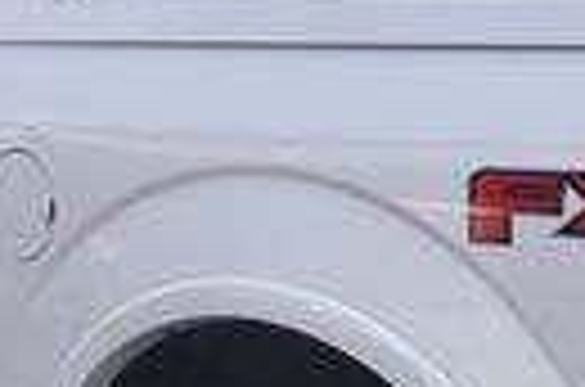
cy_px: 288
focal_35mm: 148
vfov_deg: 9.2
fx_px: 2399
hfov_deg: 13.9
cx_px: 342
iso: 100
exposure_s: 1/80
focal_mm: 20
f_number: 9
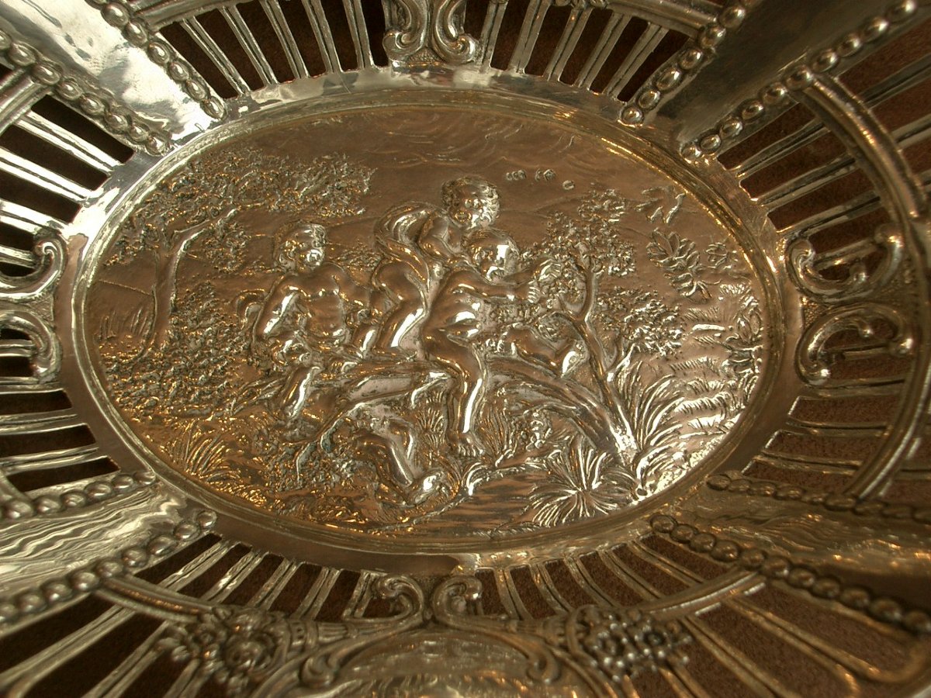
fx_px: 1318
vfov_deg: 29.7
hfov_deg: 38.9
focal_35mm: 49
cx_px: 466
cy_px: 349
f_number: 3.1
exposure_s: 1/50
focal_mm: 8.2
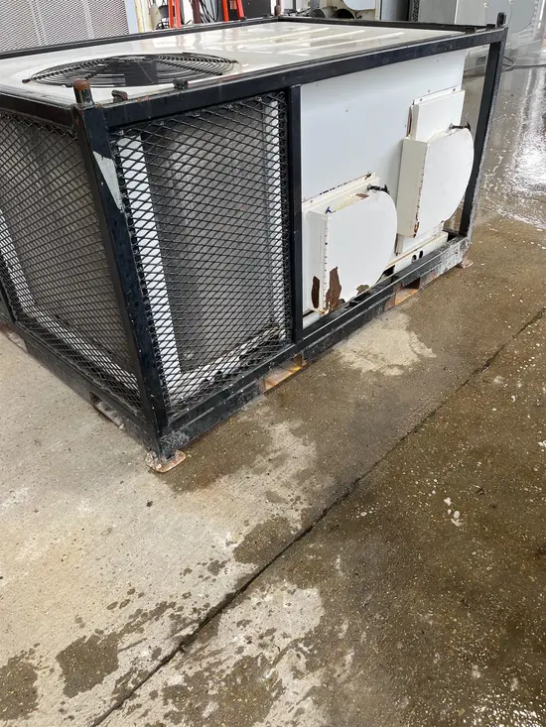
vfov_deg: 67.3
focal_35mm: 26
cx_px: 273
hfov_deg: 53.1
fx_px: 547
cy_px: 364
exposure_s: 1/122
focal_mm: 5.1
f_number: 1.6
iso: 40
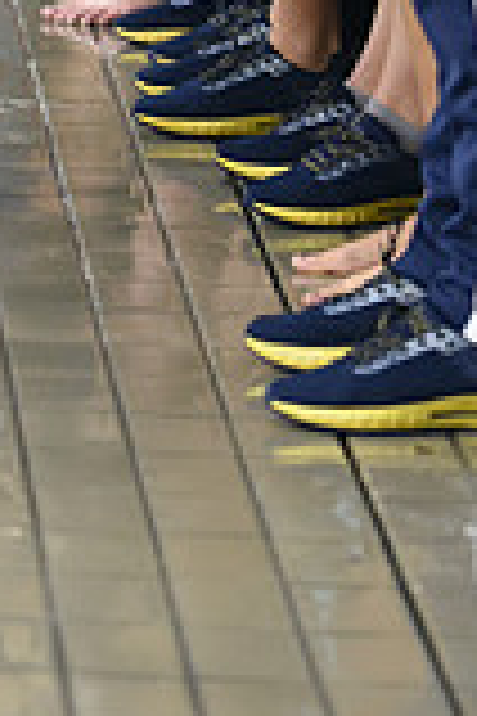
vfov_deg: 5.3
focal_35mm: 383
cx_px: -160
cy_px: -446
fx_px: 7612
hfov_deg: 3.6
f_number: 2.8
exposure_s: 1/320
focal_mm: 105
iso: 3200
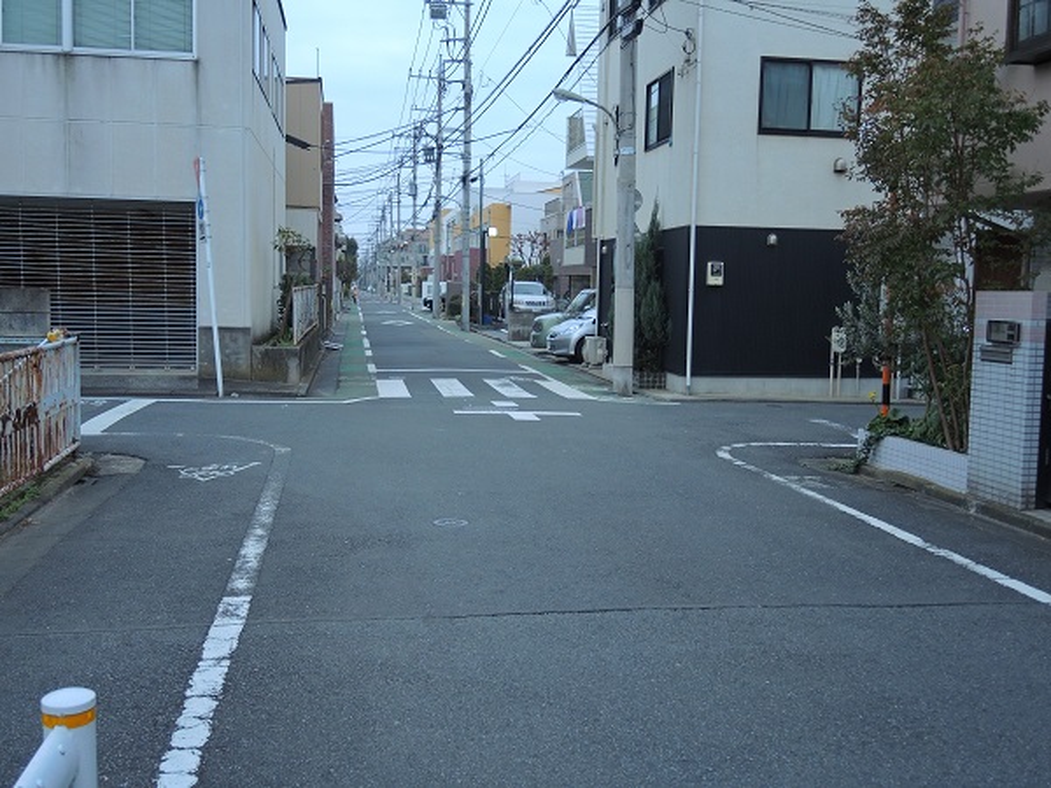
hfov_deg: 52.6
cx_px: 526
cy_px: 394
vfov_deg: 40.7
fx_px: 1063
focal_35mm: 35
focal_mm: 7.6
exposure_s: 1/50
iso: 280
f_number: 2.2
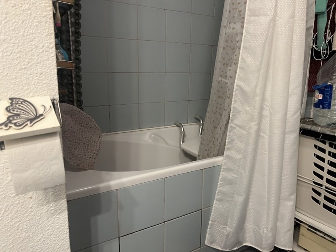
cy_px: 126
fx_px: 252
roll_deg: -2.1
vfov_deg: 53.1
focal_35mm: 26
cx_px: 168
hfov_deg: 67.3
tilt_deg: -11.0
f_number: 1.6
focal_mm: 5.1
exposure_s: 1/60
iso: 200
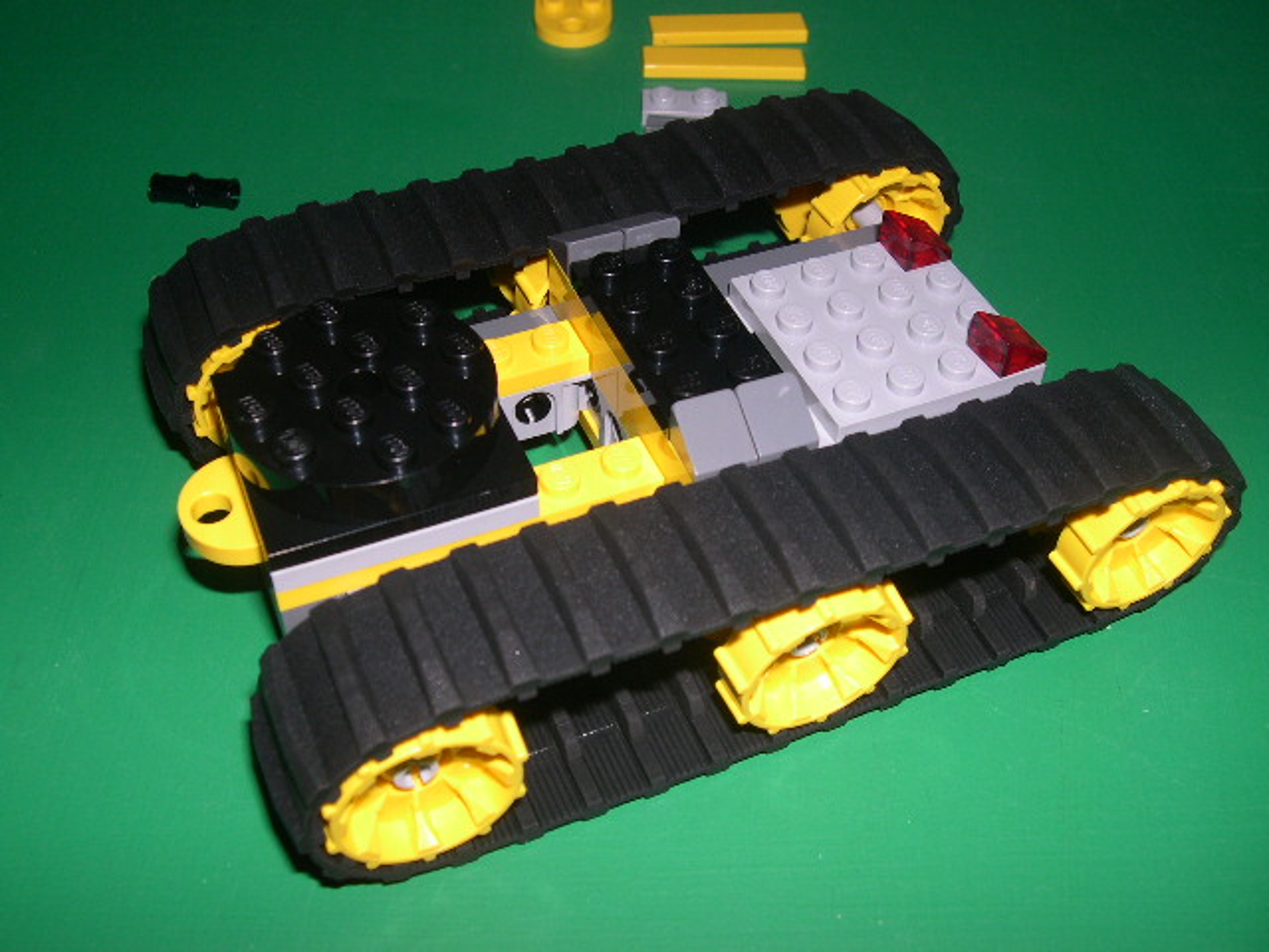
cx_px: 634
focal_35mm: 38
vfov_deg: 37.7
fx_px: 1393
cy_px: 476
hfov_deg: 49.0
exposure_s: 1/60
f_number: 7.6
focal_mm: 8
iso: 100
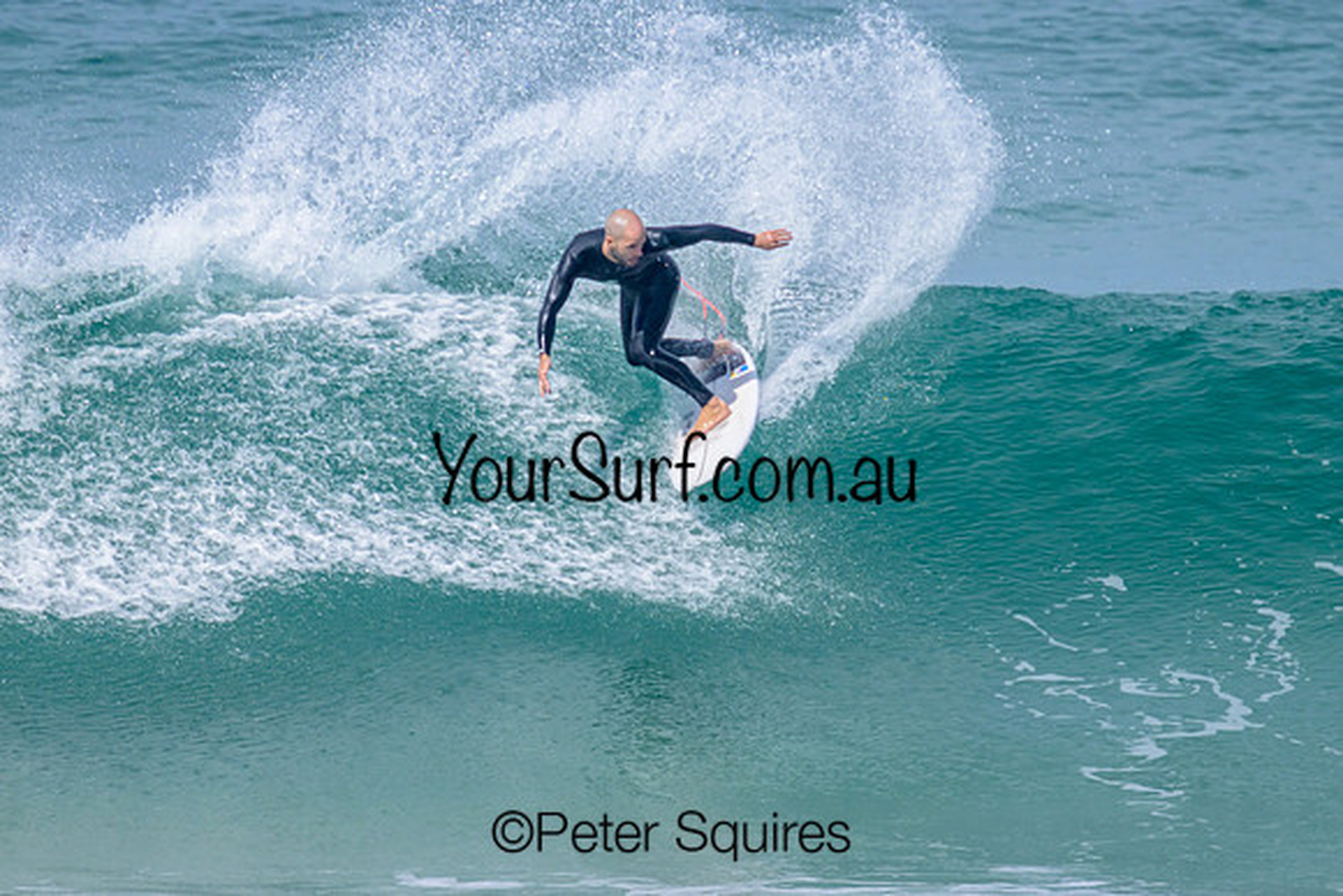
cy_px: 383
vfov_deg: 1.4
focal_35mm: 1017
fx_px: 37956
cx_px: 752
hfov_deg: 2.0
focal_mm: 800
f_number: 11
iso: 560
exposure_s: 1/2000
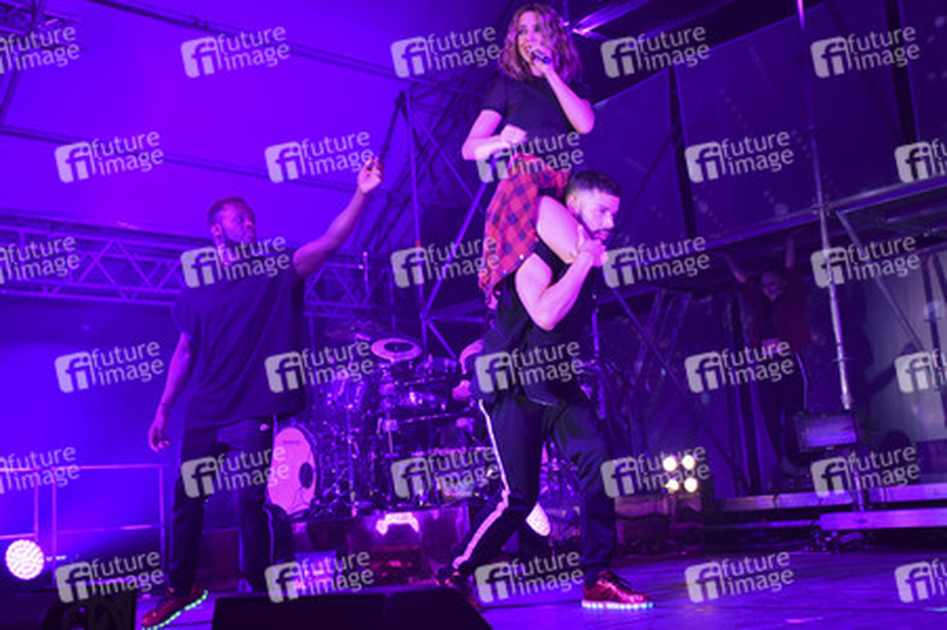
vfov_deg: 29.8
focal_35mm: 45
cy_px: 315
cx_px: 474
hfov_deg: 43.6
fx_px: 1183
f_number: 5
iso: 1100
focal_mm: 30
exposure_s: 1/125
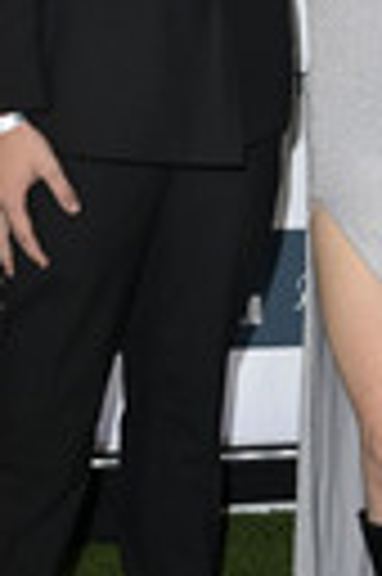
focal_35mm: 137
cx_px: 261
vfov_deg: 14.8
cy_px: 68
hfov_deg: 10.0
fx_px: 2186
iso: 640
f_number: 6.3
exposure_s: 1/250
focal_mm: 44
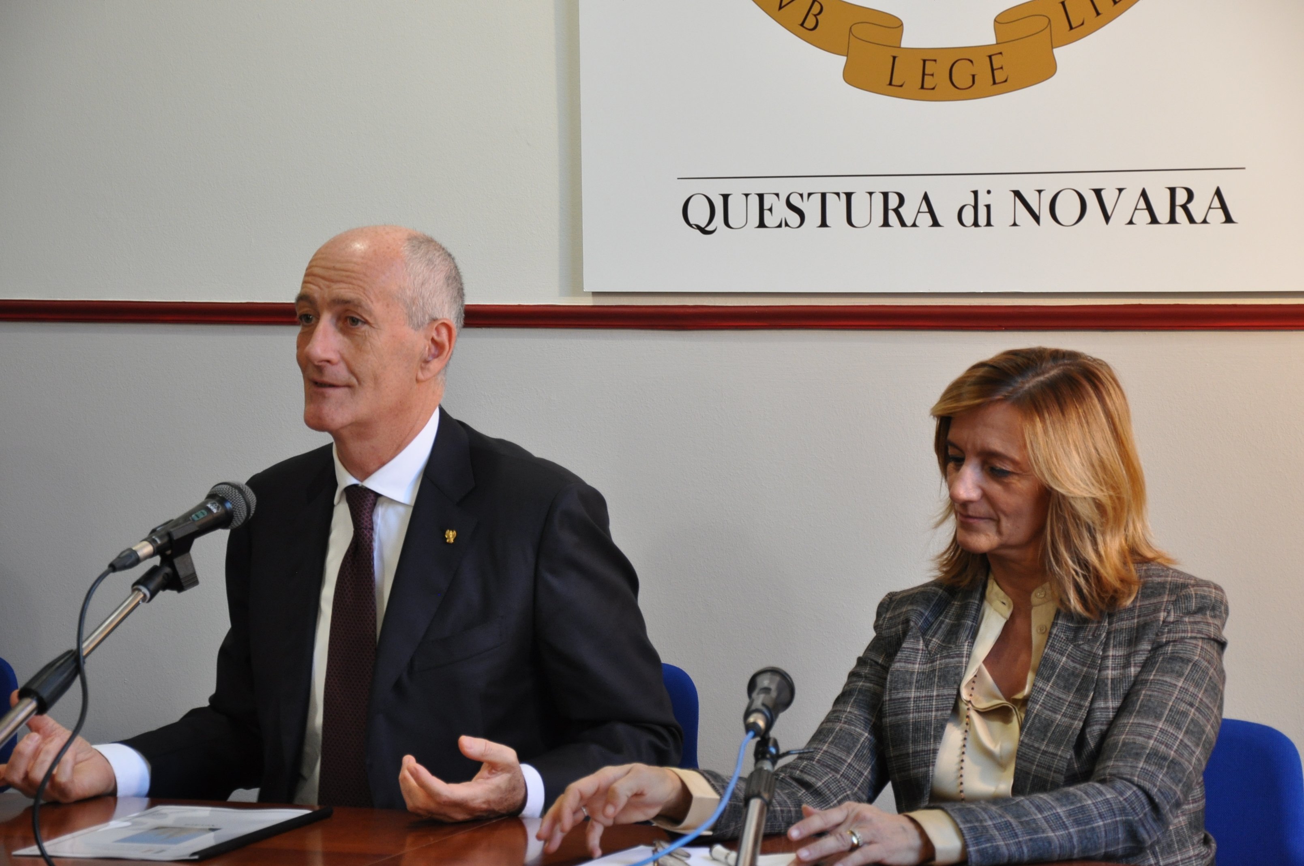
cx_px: 652
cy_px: 433
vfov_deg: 13.0
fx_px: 3799
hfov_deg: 19.5
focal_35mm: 105
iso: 800
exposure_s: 1/60
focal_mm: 70
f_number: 5.3
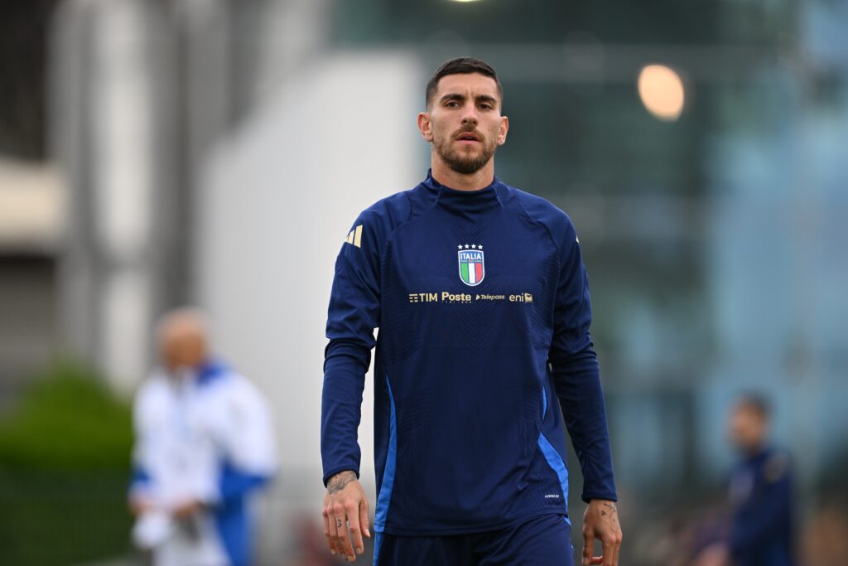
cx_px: 424
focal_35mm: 400
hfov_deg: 5.2
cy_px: 283
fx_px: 9423
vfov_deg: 3.4
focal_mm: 400
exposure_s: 1/2000
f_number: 2.8
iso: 1000
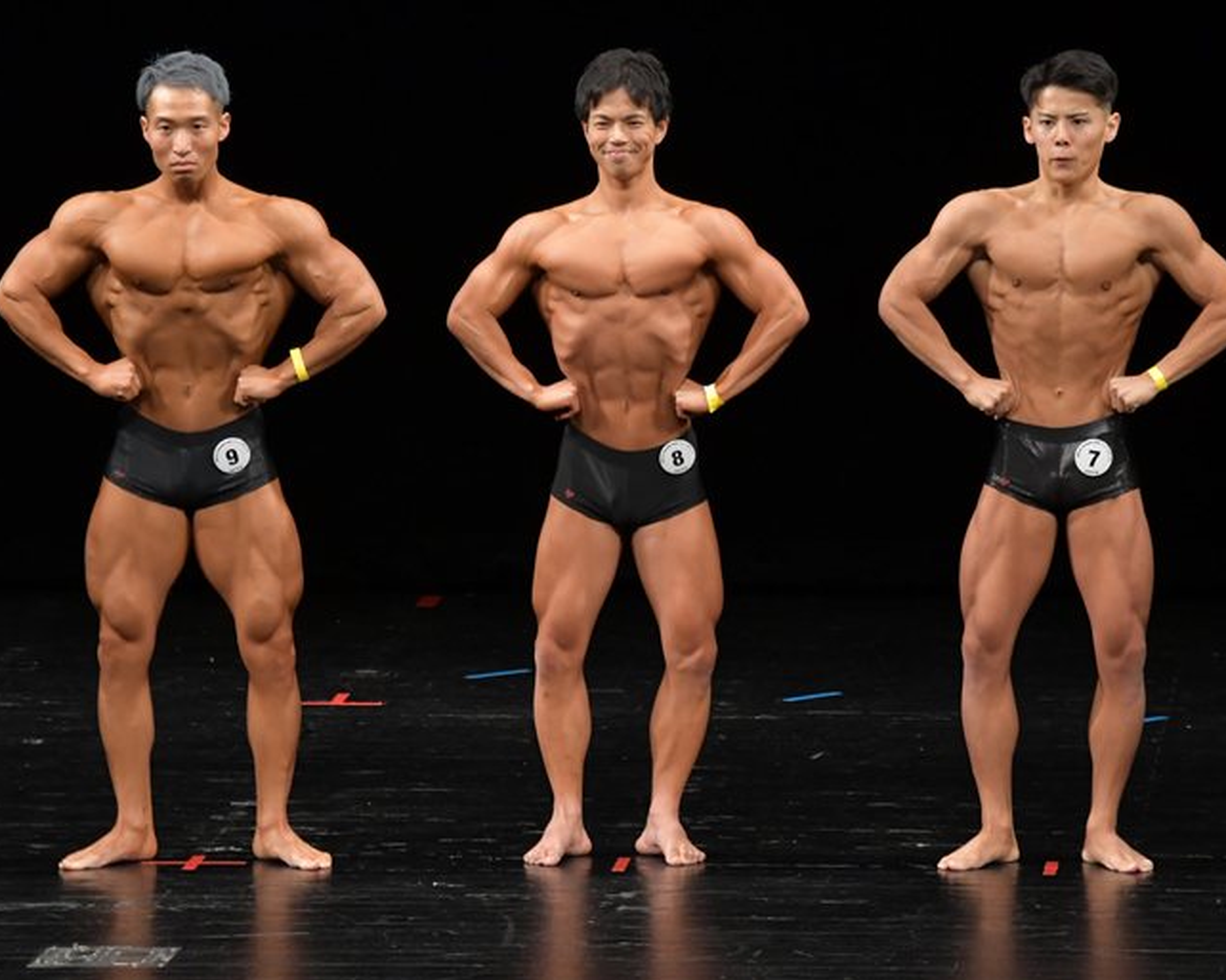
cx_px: 667
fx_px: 11715
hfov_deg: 6.0
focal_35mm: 323
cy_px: 491
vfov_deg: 4.8
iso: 2500
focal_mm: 190
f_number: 5.6
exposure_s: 1/400
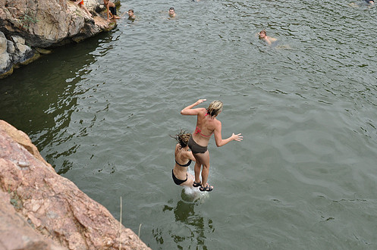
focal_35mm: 42
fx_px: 439
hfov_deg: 46.4
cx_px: 208
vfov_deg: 31.8
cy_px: 127
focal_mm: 24
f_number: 5
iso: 400
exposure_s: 1/1250
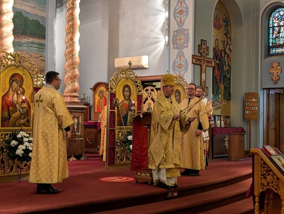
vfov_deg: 29.8
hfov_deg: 38.8
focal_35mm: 49
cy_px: 107
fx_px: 403
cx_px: 142
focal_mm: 6.9
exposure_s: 1/40
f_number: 1.68
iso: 338
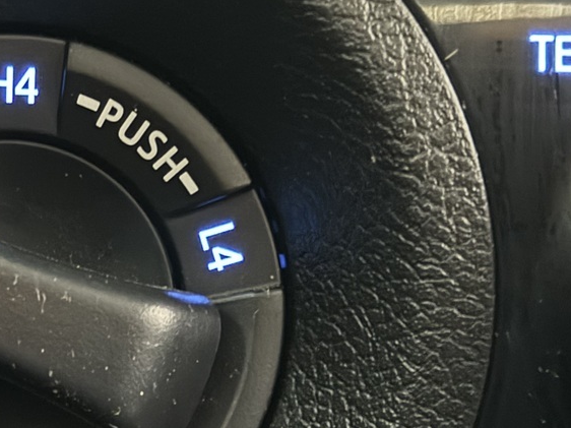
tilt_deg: -11.7
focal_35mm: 123
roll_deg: -2.1
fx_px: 2028
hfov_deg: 15.7
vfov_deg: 12.0
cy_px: 255
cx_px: -10
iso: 1250
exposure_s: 1/5
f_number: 1.78
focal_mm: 6.76
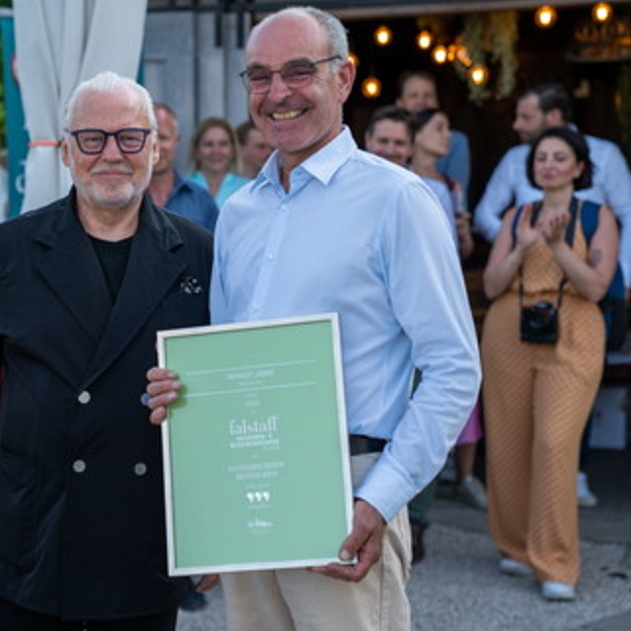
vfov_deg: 21.1
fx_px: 1691
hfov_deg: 21.0
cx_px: 176
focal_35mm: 82
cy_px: 319
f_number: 2.8
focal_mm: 62
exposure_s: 1/500
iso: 100
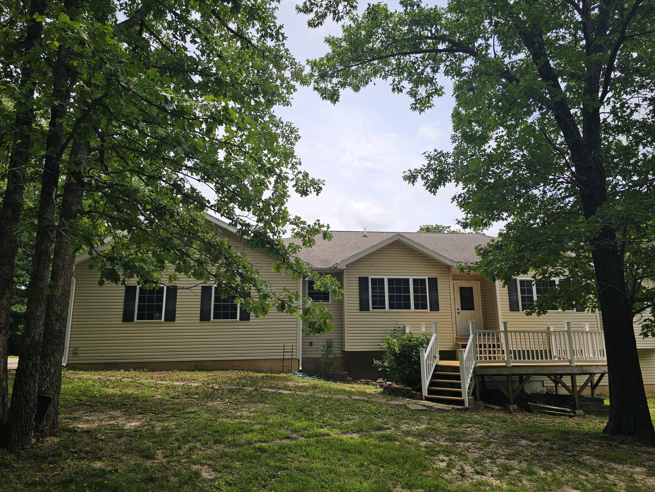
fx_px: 435
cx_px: 328
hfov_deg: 73.9
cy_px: 246
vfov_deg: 58.9
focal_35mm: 23
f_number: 1.7
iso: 10
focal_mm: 6.3
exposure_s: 1/705
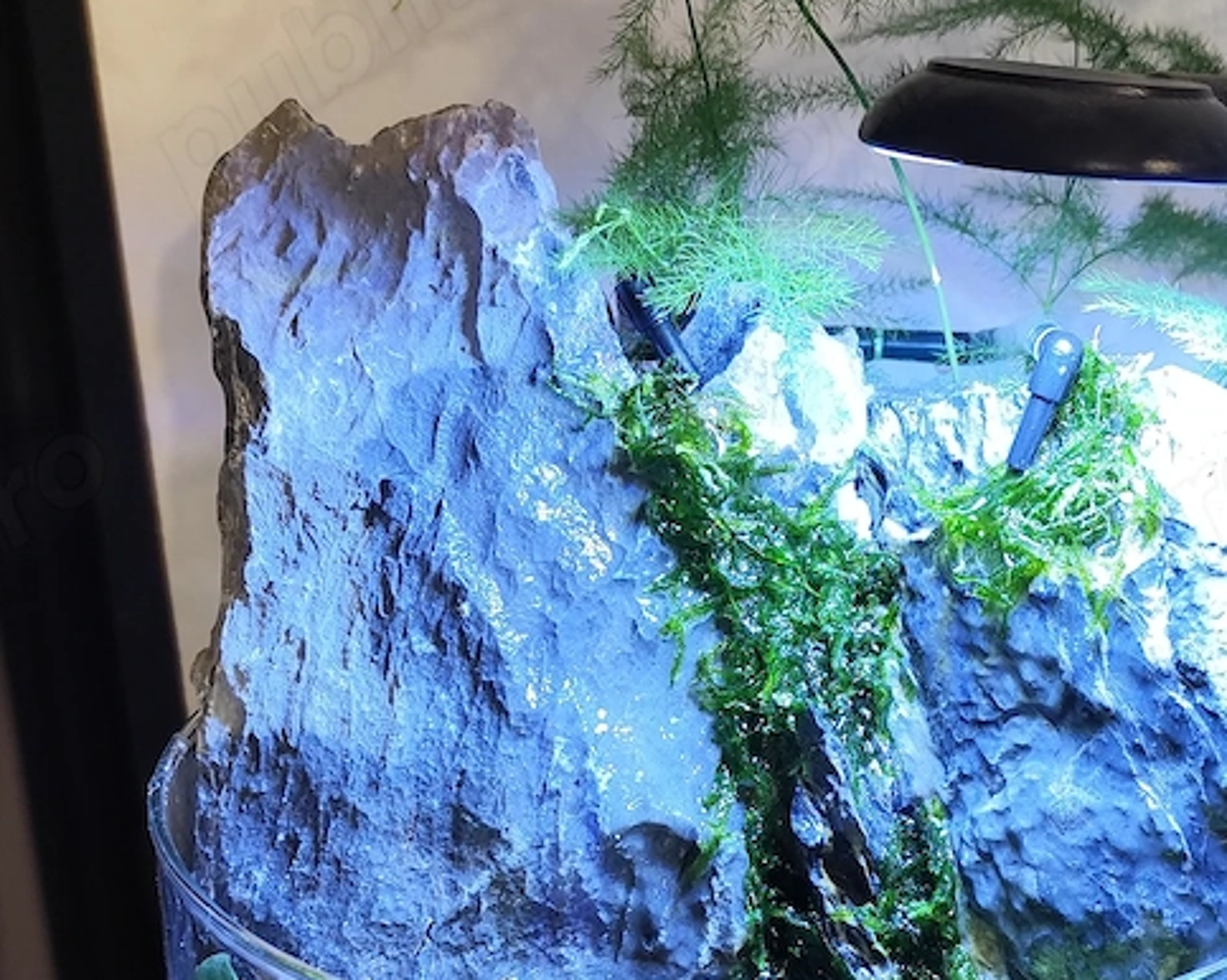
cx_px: 724
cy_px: 772
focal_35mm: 62
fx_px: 2251
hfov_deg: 30.4
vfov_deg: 24.2
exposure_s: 1/50
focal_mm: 6.14
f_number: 1.65
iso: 320
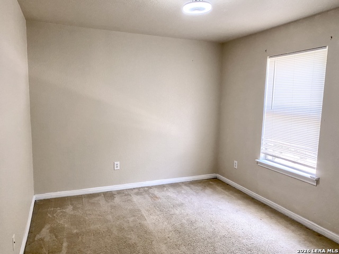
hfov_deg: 67.3
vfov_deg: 53.1
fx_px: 255
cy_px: 127
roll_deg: -1.0
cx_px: 170
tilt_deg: -8.1
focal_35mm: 26
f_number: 1.8
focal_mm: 4.25
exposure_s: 1/60
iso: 125
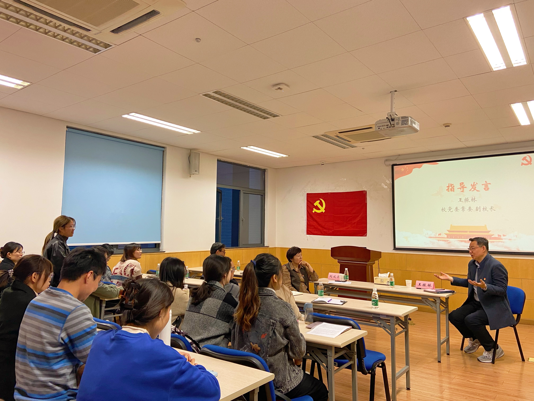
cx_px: 267
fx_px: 401
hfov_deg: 67.3
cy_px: 200
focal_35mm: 26
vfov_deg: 53.1
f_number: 1.8
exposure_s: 1/50
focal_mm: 4.25
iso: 125
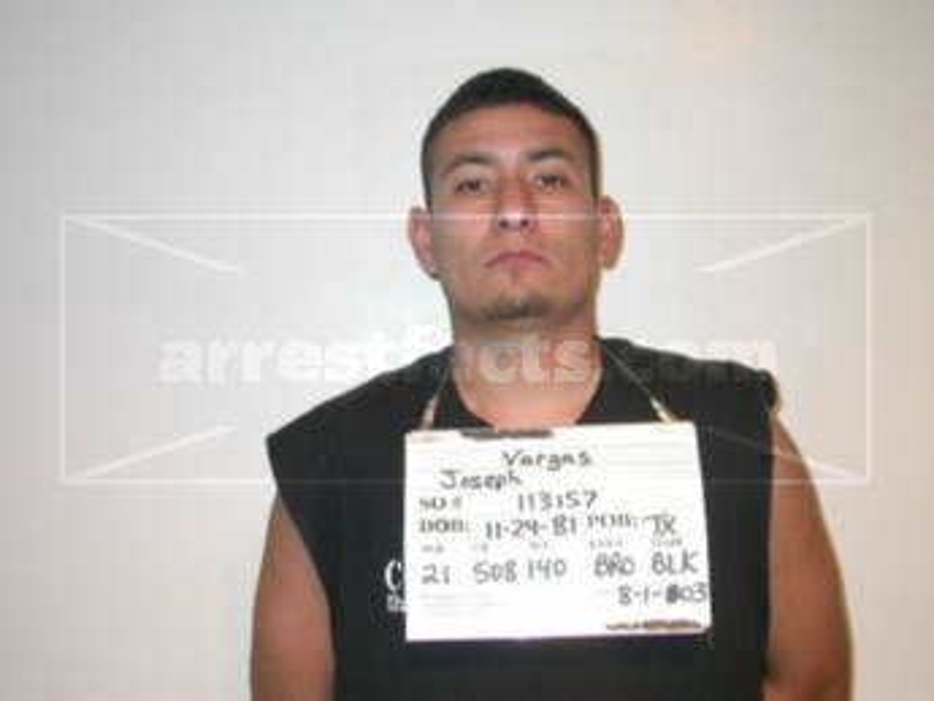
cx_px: 467
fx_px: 1431
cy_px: 350
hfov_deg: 36.2
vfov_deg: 27.5
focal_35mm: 53
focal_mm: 11.1
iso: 100
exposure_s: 1/60.3
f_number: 2.9
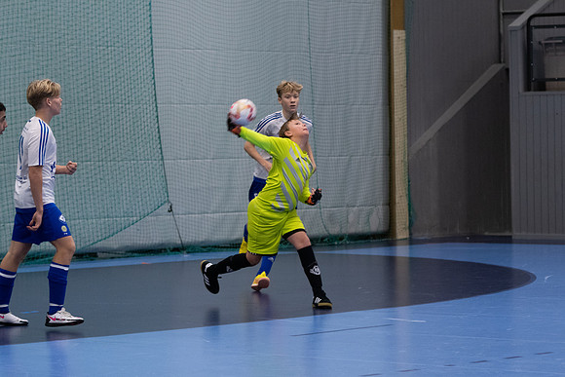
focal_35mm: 149
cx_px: 282
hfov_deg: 13.8
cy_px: 188
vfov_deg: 9.2
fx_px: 2336
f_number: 3.2
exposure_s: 1/400
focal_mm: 95
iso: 2200
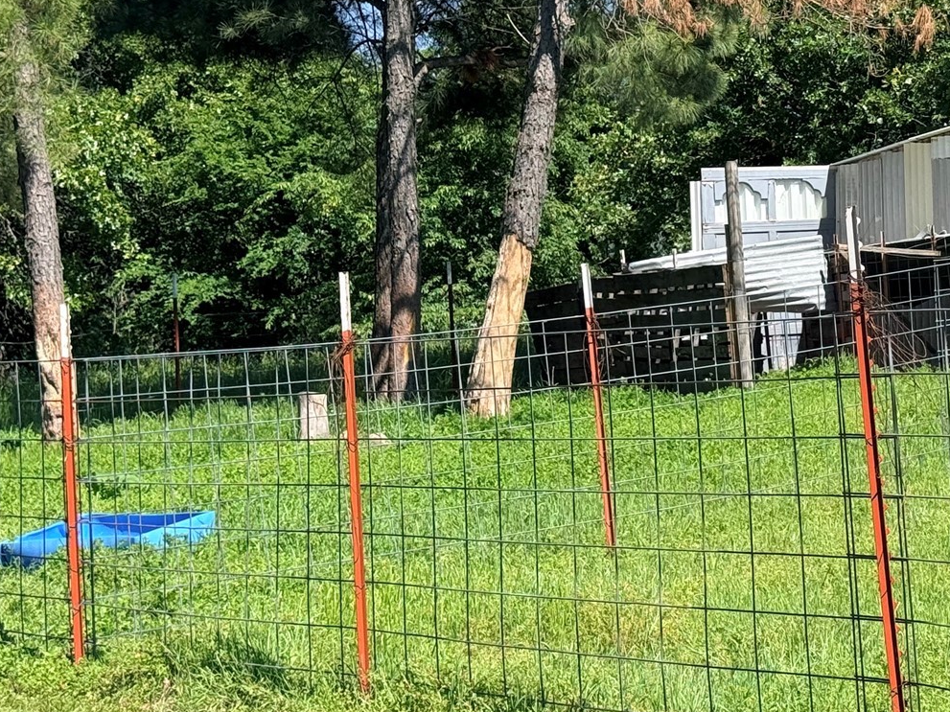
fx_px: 2552
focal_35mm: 93
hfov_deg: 20.6
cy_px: 80
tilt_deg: +5.4
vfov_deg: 15.7
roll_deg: +2.5
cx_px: 892
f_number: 1.78
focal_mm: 6.76
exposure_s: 1/3891
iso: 100
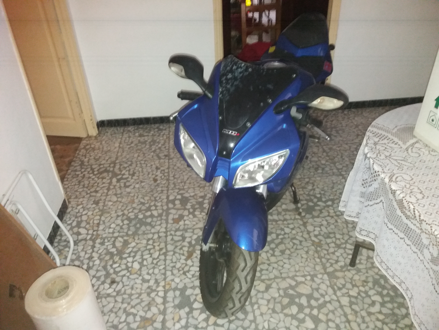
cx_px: 220
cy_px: 165
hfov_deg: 63.4
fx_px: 355
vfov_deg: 49.7
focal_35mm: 28
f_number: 1.9
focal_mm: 3.7
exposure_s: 1/15
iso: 400
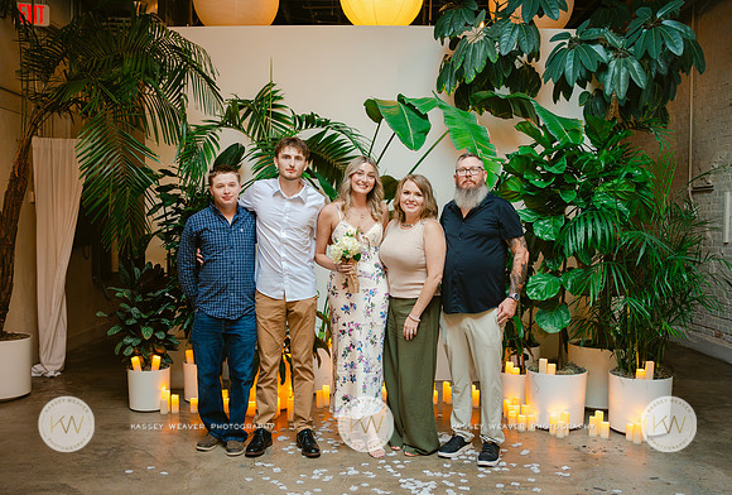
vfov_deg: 38.3
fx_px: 712
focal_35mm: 35
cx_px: 365
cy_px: 264
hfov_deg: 54.4
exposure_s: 1/250
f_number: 2.8
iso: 1000
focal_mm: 31.4
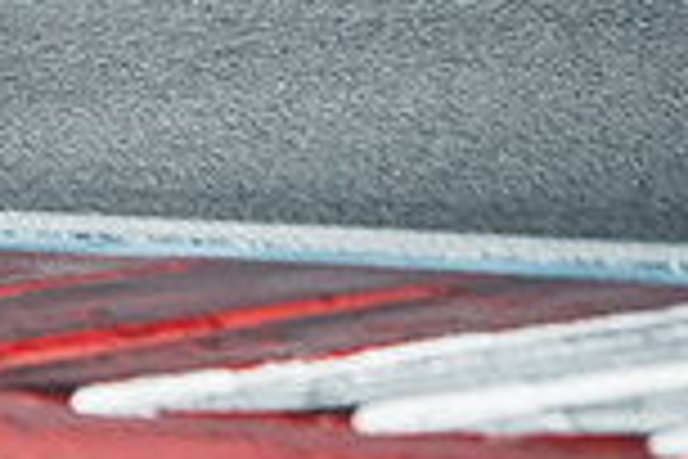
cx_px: -522
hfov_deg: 1.8
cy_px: -232
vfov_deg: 1.2
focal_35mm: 1136
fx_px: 21709
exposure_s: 1/3200
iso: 1000
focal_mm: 200
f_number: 2
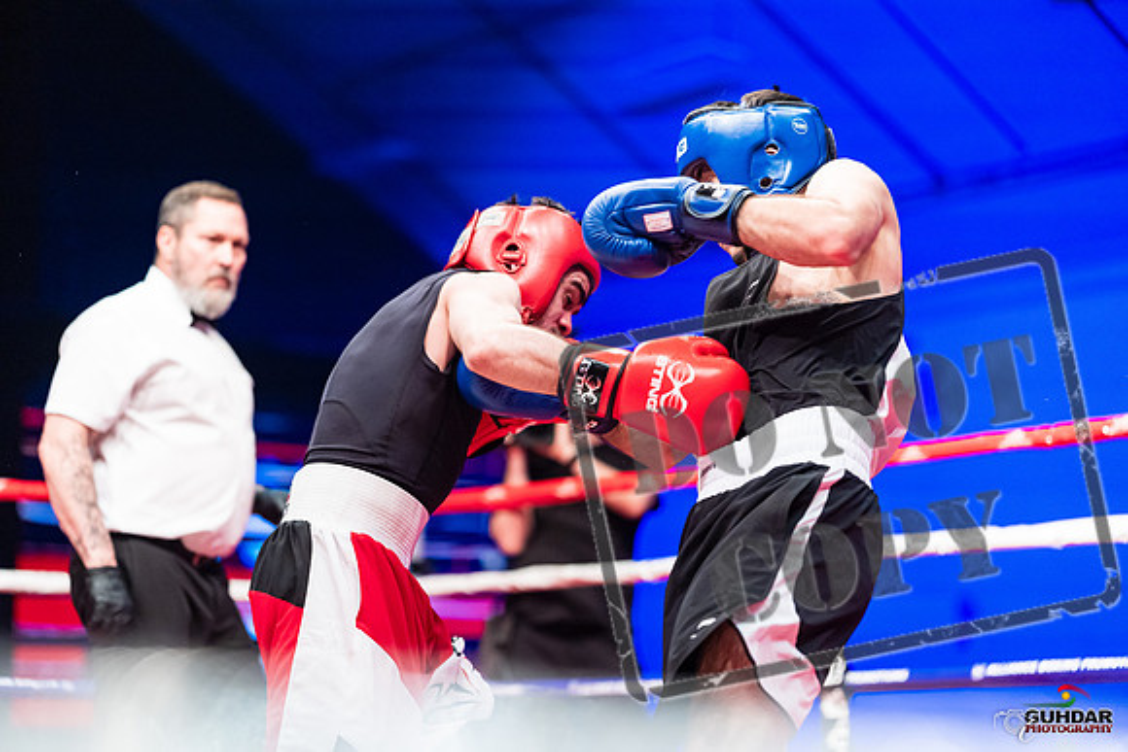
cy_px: 376
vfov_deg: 17.3
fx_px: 2476
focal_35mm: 79
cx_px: 564
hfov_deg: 25.7
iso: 3200
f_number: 2
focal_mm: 79
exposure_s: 1/1250
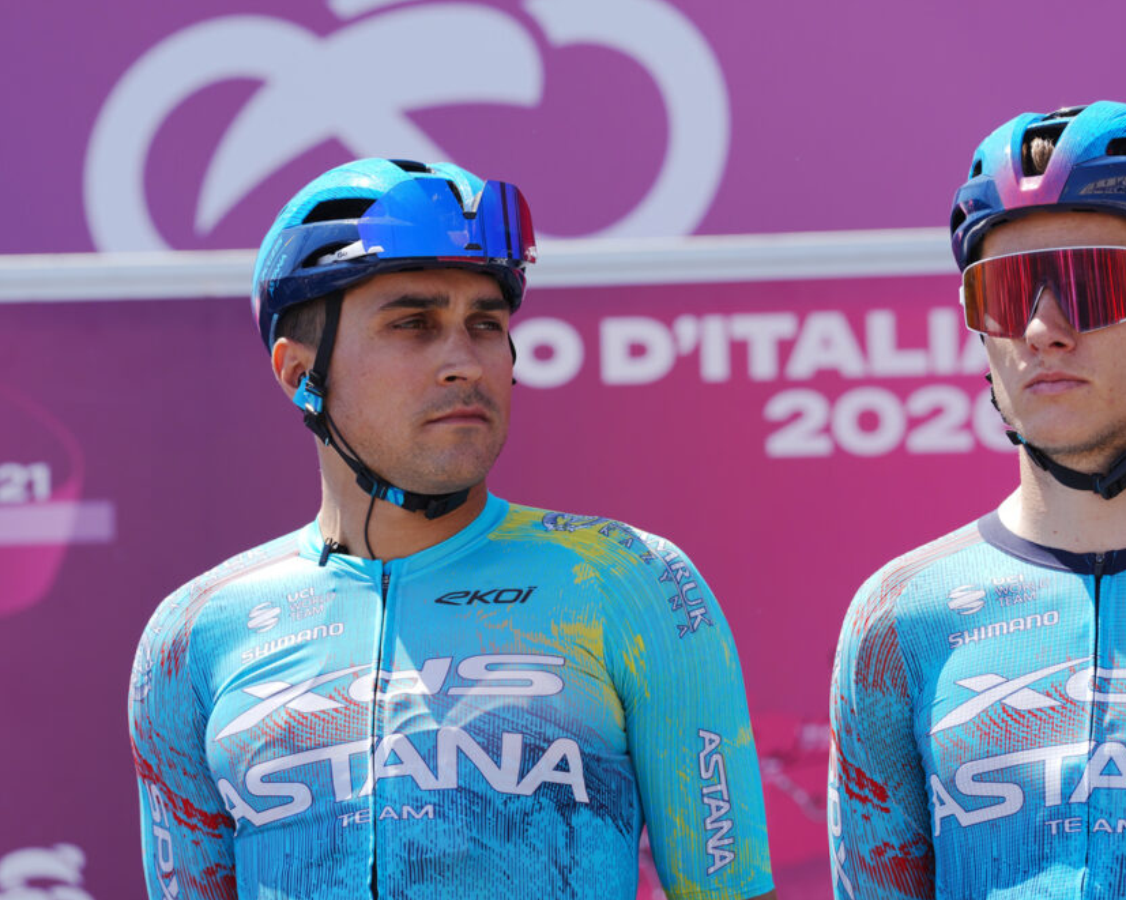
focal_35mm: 227
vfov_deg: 6.8
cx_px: 527
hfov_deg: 8.5
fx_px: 7562
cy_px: 451
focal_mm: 200
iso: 125
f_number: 5.6
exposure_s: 1/500
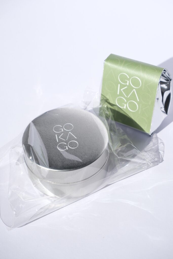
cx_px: 86
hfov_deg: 20.9
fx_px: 468
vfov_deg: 31.0
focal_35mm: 65
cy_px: 130
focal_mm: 43.2
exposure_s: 1/800
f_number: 5.6
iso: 160
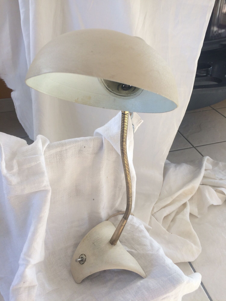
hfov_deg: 48.2
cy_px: 150
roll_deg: -0.3
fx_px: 252
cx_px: 113
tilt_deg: -41.0
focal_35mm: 29
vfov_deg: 61.7
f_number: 2.2
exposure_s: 1/100
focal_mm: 4.15
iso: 40
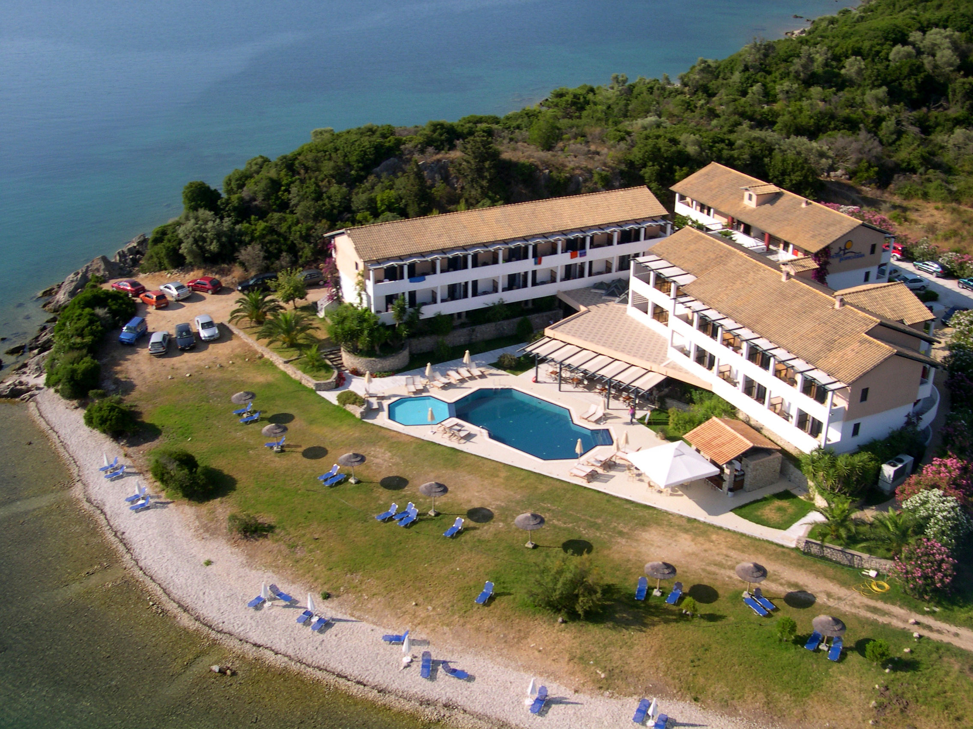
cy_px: 364
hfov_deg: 49.0
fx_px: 1068
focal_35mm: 38
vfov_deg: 37.7
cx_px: 486
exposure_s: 1/142
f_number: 7.6
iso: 100
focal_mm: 8
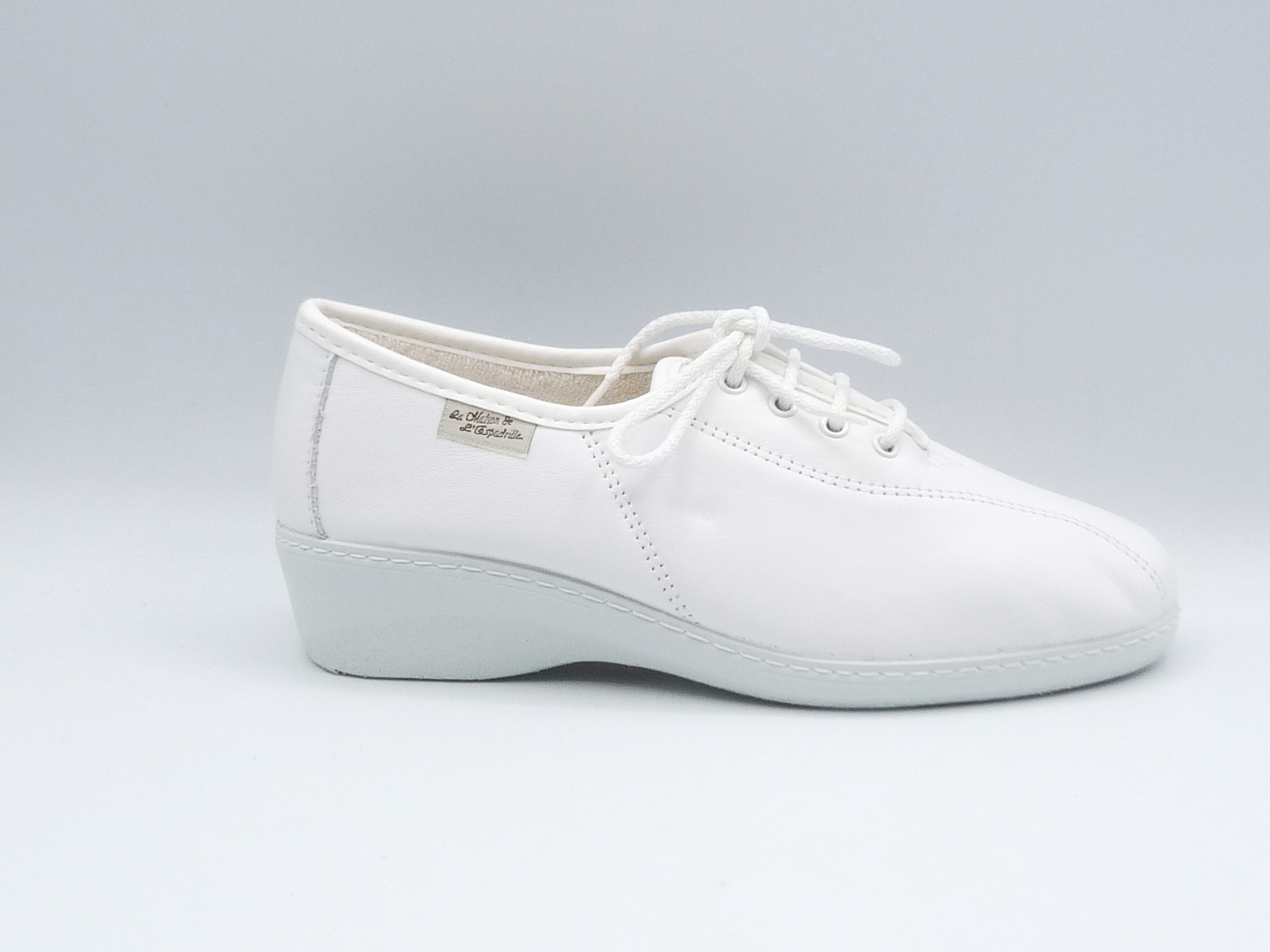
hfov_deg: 33.8
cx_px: 635
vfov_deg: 25.7
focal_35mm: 57
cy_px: 476
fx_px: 2091
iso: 100
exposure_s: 1/200
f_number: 5.6
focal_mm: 5.8
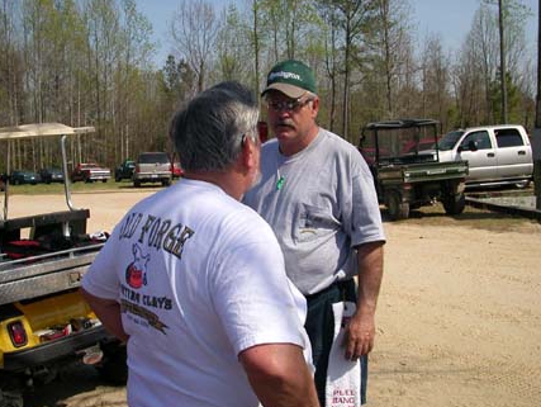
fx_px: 610
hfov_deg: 47.8
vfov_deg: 36.9
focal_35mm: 39
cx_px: 279
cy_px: 204
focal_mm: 5.6
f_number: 4.5
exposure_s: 1/887
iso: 100
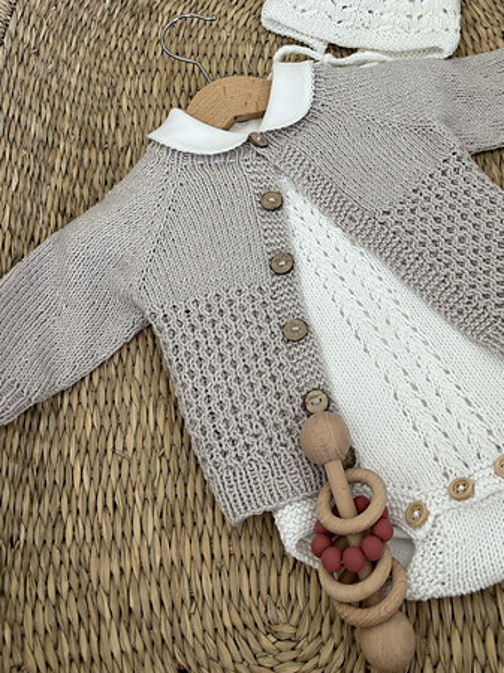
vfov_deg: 49.3
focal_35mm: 37
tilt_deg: -59.8
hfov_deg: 38.4
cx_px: 313
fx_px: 719
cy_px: 227
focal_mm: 5.96
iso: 125
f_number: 1.6
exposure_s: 1/73
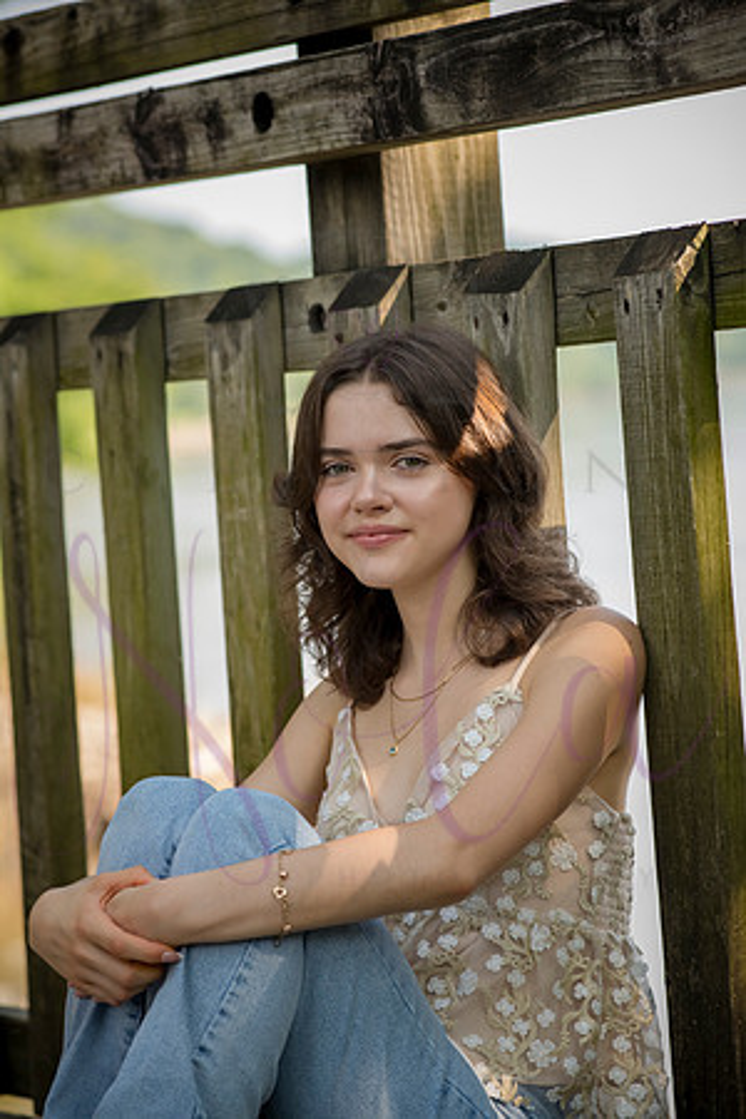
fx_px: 3730
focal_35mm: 120
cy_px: 560
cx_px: 373
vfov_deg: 17.1
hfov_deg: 11.4
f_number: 5.6
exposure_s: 1/320
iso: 400
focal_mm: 120
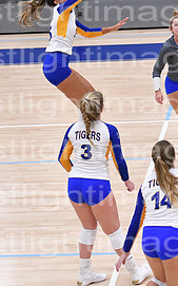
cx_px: 80
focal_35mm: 229
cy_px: 83
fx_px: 1780
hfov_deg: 5.7
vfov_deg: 9.2
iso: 6400
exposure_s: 1/1000
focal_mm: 70
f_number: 3.2
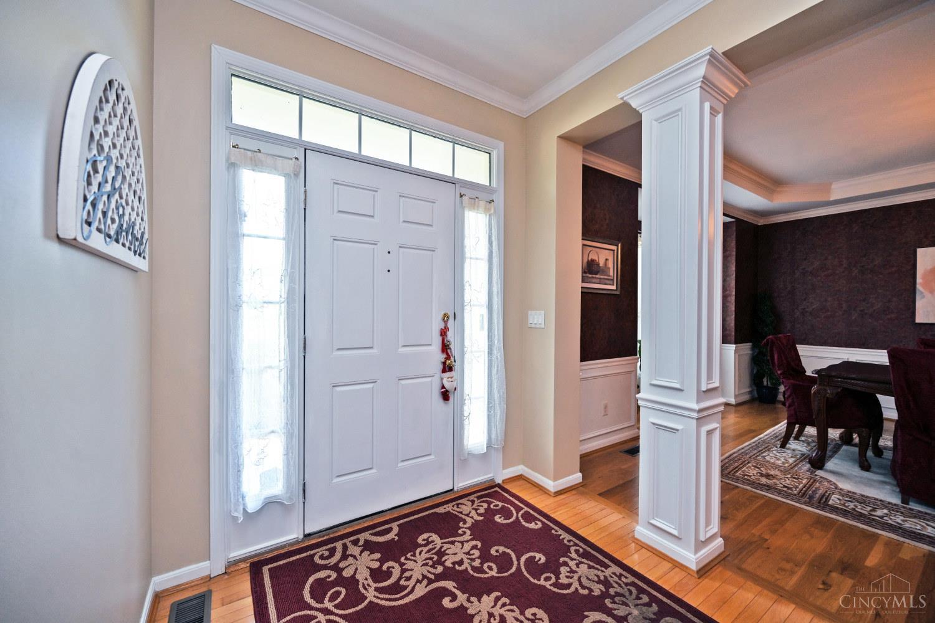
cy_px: 312
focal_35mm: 14
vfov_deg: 81.2
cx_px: 468
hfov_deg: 104.3
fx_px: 364
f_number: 5
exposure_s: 1/100
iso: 200
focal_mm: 14
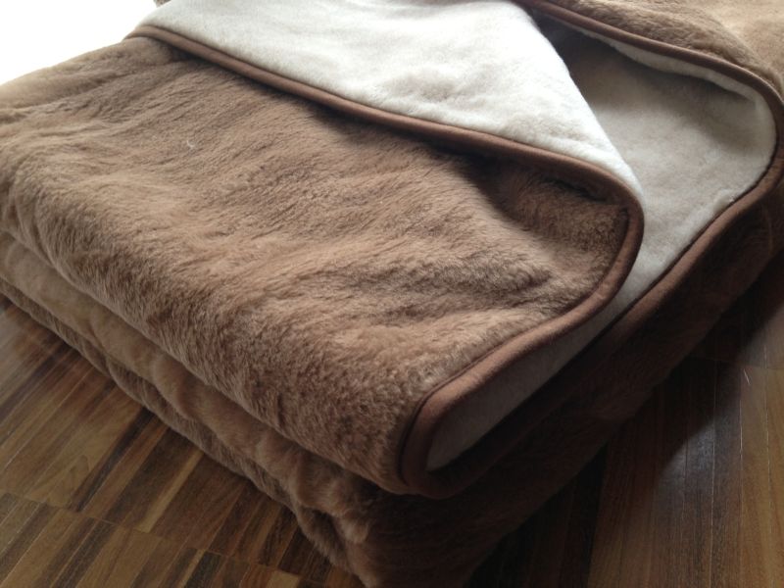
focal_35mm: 33
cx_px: 392
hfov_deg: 55.4
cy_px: 294
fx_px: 747
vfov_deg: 42.9
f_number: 2.4
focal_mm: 4.13
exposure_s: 1/20
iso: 50
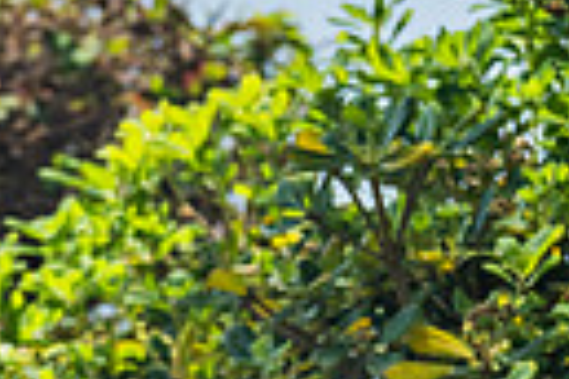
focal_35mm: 312
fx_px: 4931
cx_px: -935
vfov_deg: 4.4
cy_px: 620
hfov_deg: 6.2
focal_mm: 57
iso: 125
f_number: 5.6
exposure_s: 1/250
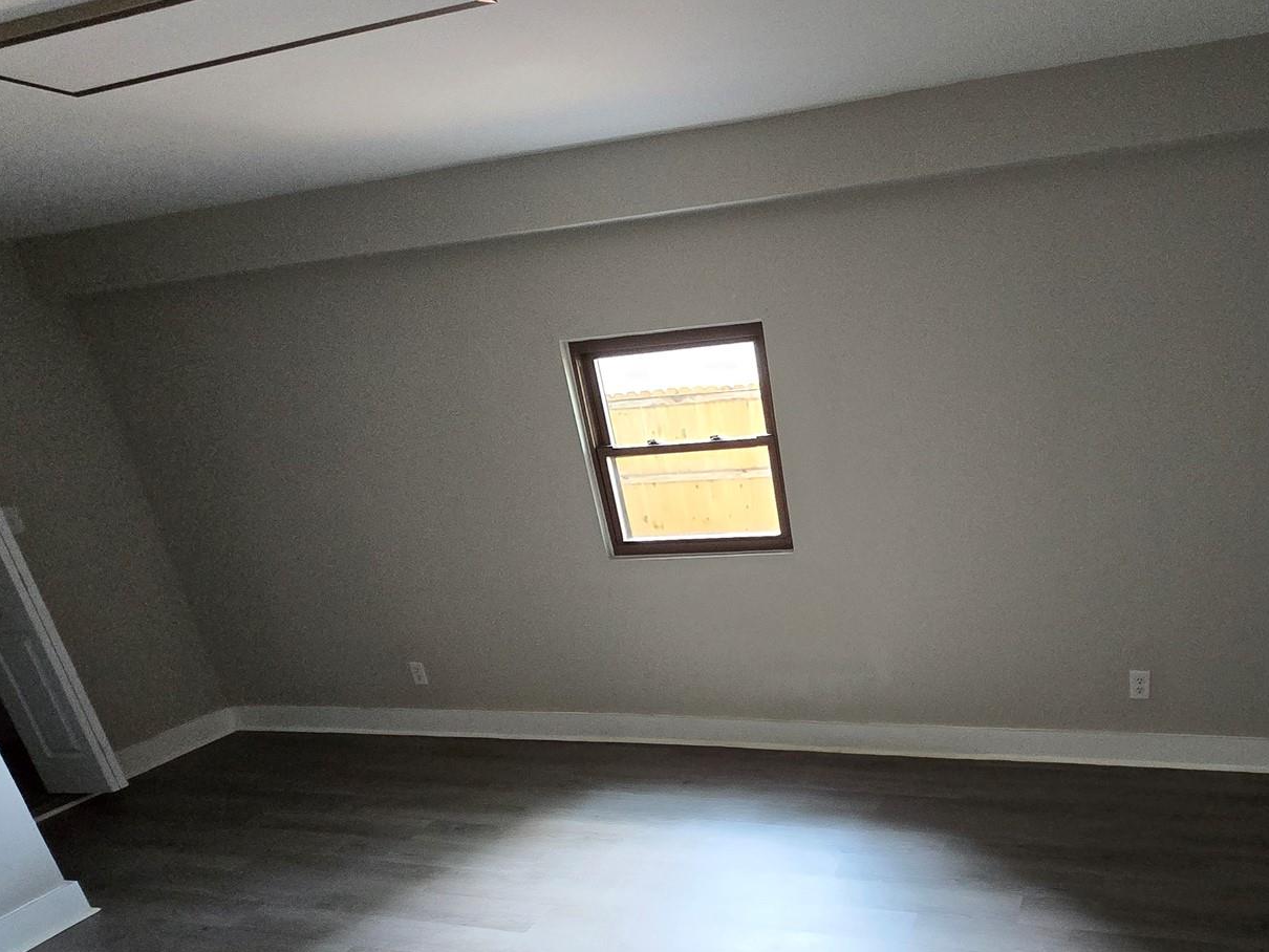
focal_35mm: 22
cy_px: 670
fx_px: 807
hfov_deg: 72.2
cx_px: 919
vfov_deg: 59.0
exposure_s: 1/60
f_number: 2.2
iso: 500
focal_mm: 2.2
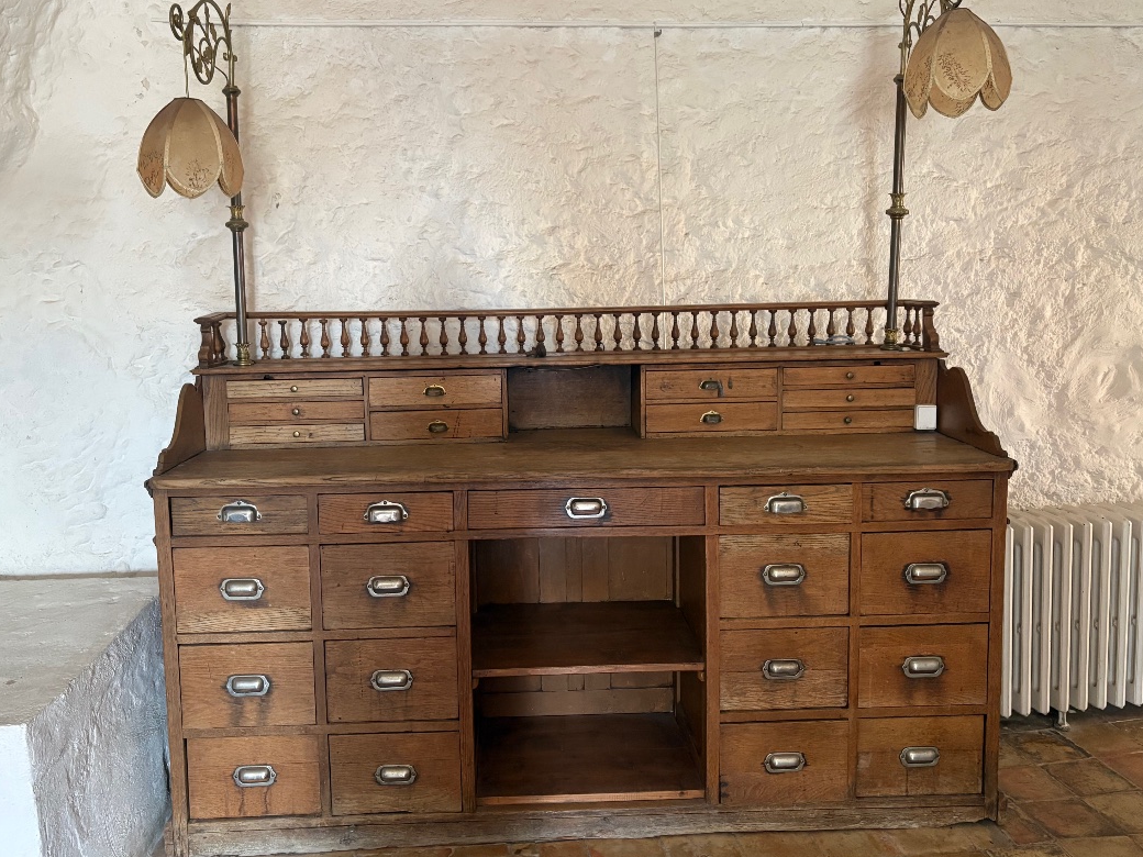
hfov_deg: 59.9
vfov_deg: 46.8
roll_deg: +1.6
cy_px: 396
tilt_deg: -8.0
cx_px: 544
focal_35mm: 30
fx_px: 991
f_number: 1.6
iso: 320
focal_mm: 5.96
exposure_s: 1/60
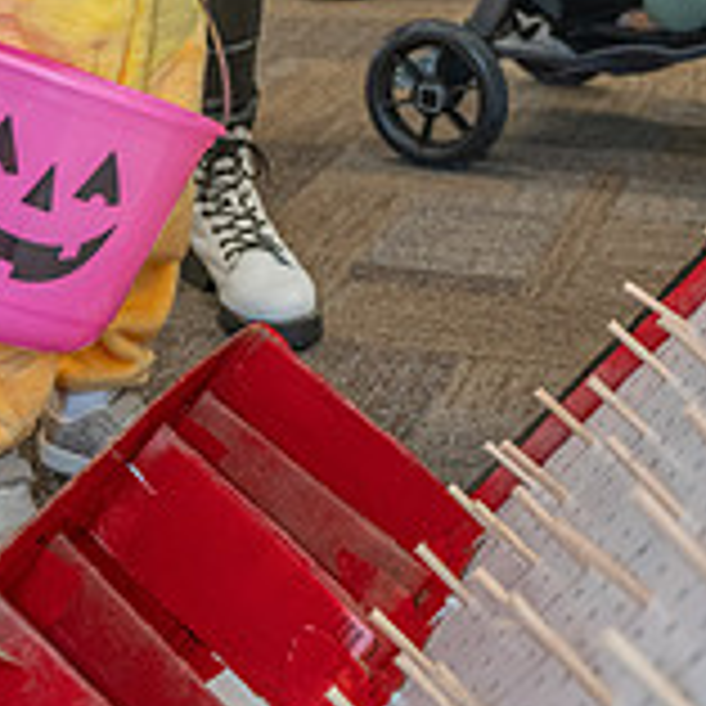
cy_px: -198
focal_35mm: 83
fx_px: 1915
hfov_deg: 20.9
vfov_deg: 19.4
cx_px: 279
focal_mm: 34
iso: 3200
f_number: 4.5
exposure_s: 1/200
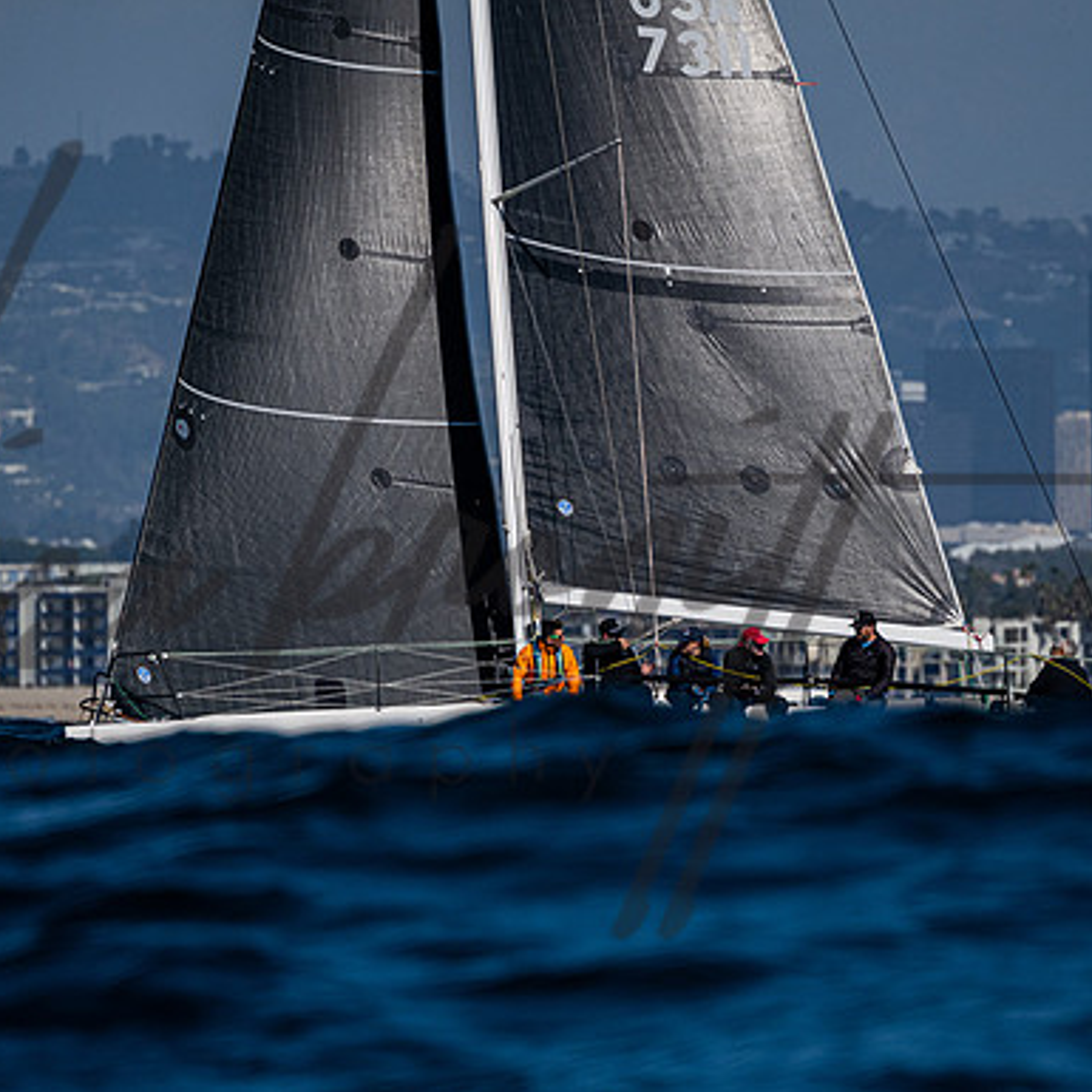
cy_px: 721
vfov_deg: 2.5
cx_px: 653
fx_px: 24626
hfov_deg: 2.5
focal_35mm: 690
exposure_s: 1/8000
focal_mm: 400
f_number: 5.6
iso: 400
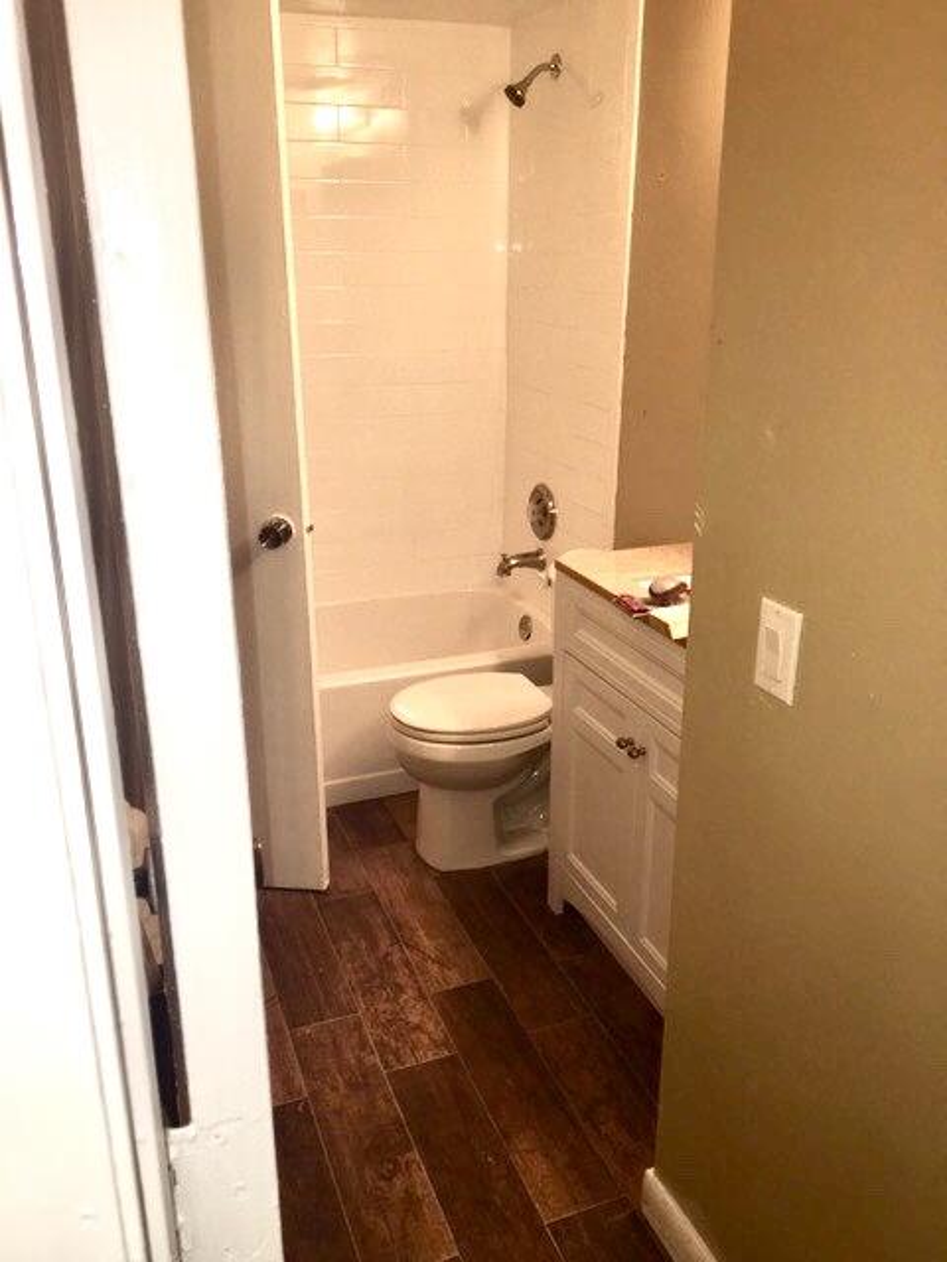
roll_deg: +1.5
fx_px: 1058
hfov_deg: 48.2
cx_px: 474
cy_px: 631
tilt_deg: -20.4
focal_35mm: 29
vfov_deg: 61.7
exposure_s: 1/30
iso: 25
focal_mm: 4.15
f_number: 2.2
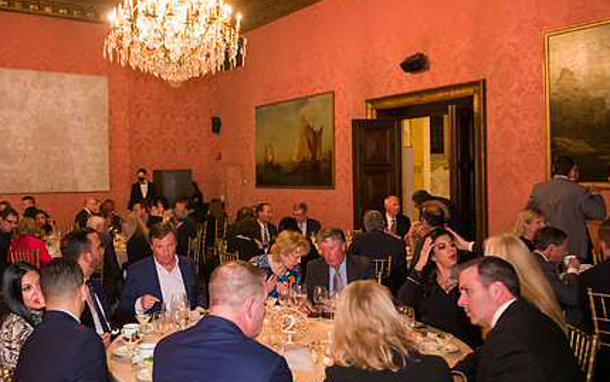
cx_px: 235
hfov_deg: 57.5
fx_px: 549
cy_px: 175
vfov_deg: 38.3
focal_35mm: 33
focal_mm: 24
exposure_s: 1/100
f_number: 3.2
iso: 3200
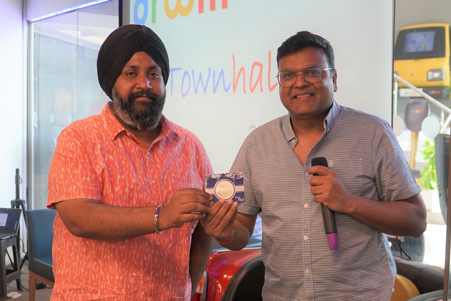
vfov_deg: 27.0
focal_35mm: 50
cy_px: 170
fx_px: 626
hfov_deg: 39.6
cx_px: 223
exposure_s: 1/160
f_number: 4
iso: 1000
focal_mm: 29
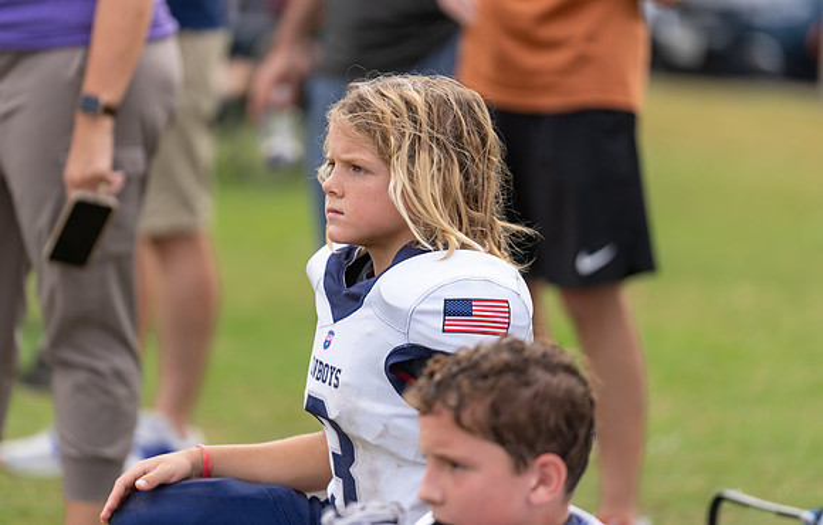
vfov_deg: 5.7
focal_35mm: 232
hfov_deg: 9.0
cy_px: 211
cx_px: 352
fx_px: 5231
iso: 100
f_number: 2.8
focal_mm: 200
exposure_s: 1/500
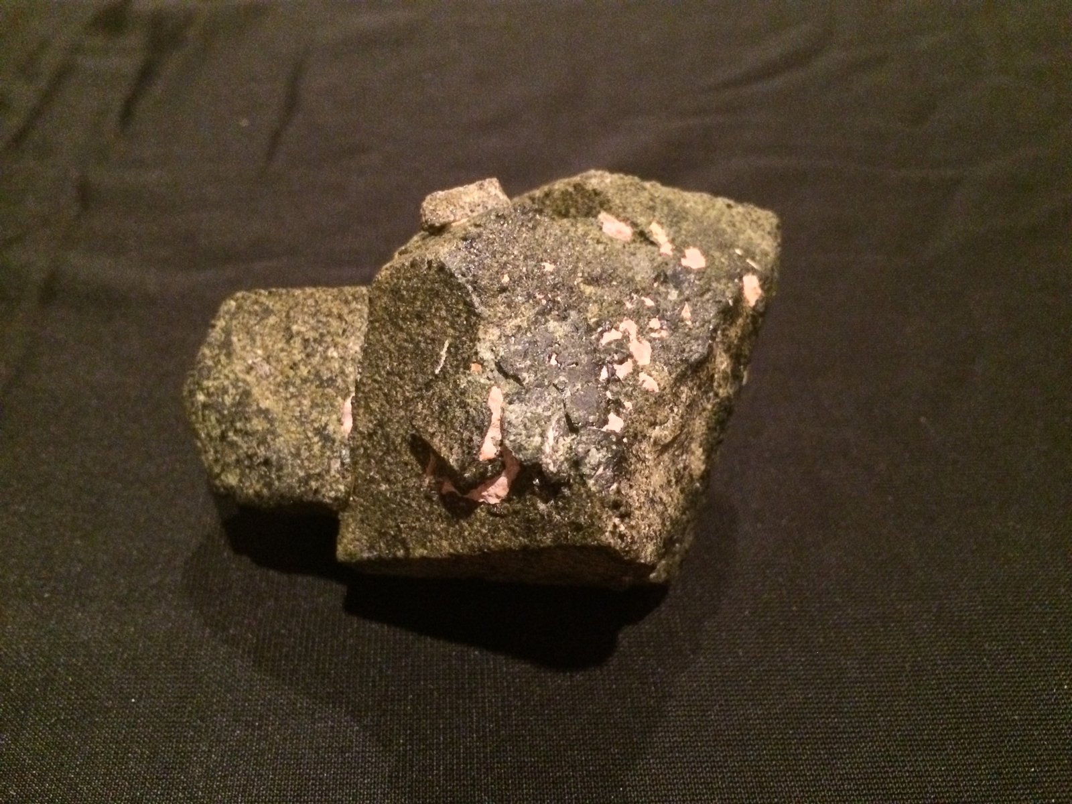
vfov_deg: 48.2
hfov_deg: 61.7
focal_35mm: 29
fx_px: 898
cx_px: 536
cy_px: 402
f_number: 2.2
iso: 1000
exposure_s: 1/15
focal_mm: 4.15
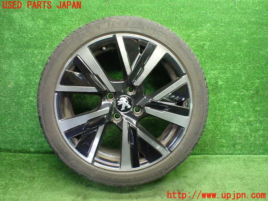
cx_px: 134
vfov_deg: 46.8
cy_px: 100
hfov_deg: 60.0
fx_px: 232
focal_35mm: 30
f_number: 2.3
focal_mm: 5.4
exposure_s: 1/80
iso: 800
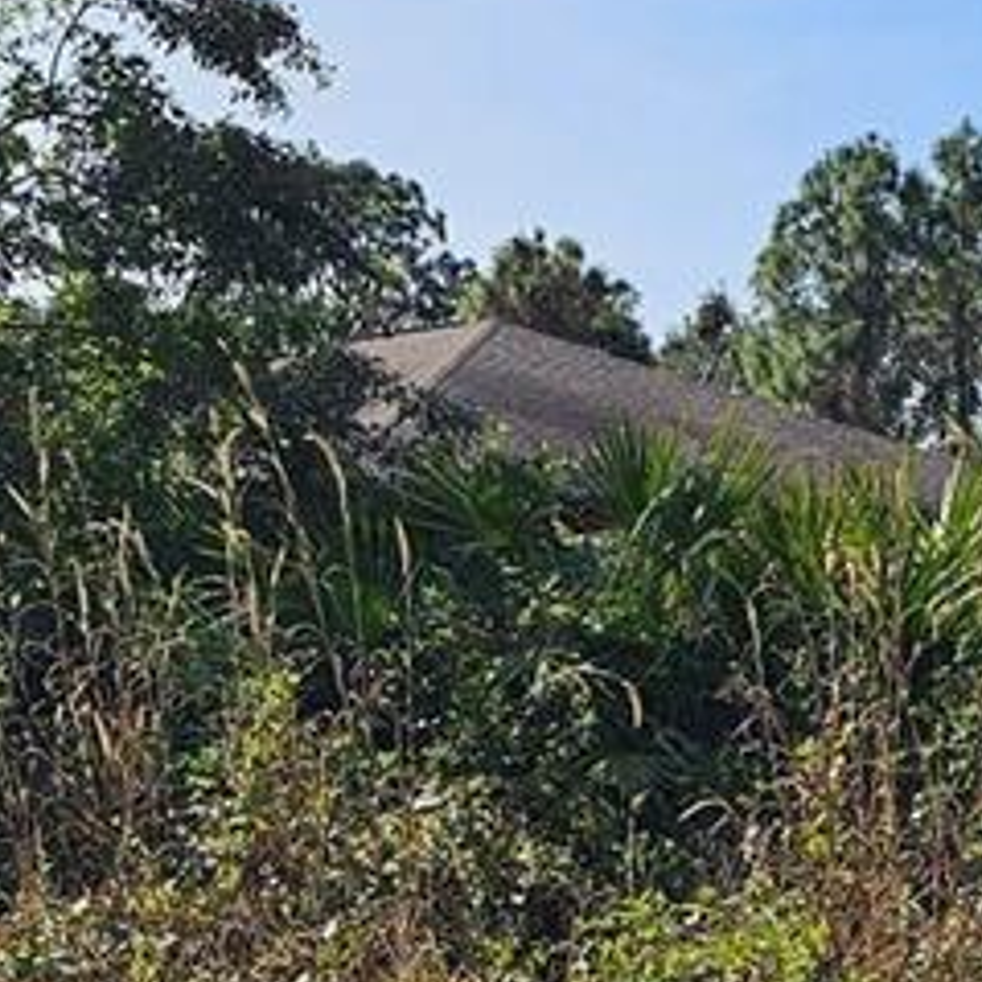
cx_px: 456
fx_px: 3274
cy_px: 1089
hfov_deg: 17.1
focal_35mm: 102
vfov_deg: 16.5
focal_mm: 6.3
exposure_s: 1/1238
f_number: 1.7
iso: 10
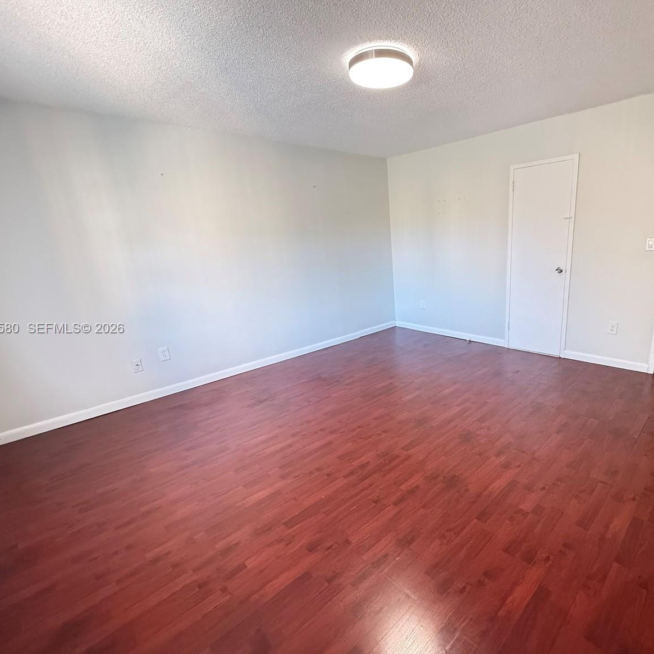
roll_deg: +2.9
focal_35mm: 17
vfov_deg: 84.0
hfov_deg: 82.8
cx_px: 398
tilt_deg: -14.3
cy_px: 329
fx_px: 363
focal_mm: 2.22
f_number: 2.2
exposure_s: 1/60
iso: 640
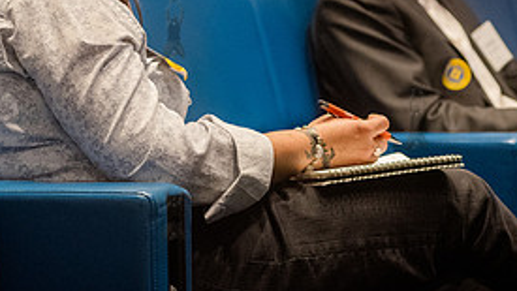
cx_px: 173
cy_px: 25
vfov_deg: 6.4
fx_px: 2606
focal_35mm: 190
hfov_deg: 11.3
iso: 5000
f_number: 4.5
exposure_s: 1/250
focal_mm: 86
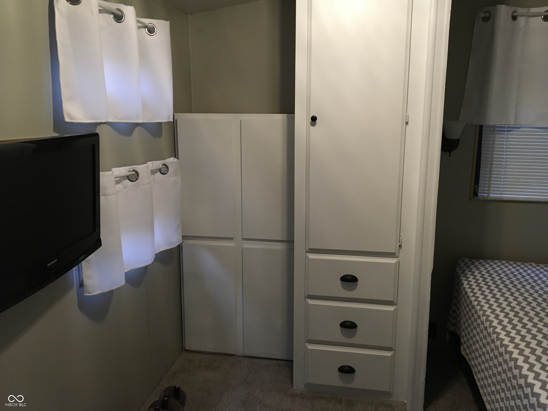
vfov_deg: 48.2
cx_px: 274
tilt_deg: -11.0
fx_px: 459
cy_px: 206
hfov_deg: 61.7
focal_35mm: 29
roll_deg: -1.0
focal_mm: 4.15
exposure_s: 1/30
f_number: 2.2
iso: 160
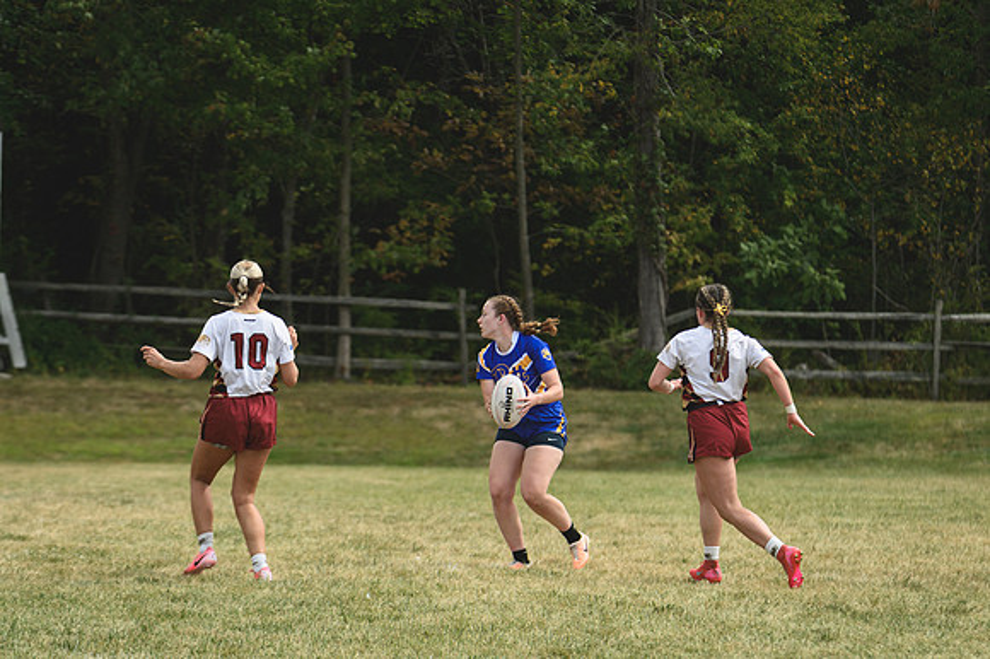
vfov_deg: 3.8
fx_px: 9894
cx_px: 495
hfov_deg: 5.7
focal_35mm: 360
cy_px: 330
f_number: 5.3
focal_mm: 240
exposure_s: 1/1000
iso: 220
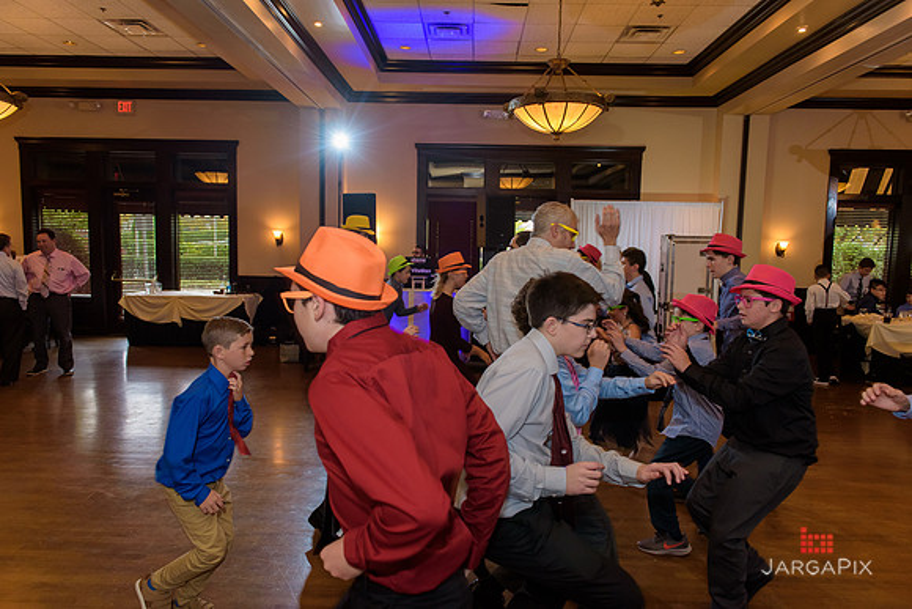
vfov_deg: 53.2
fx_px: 608
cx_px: 456
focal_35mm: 24
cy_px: 304
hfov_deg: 73.7
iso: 1600
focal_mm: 24
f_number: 3.2
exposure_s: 1/125
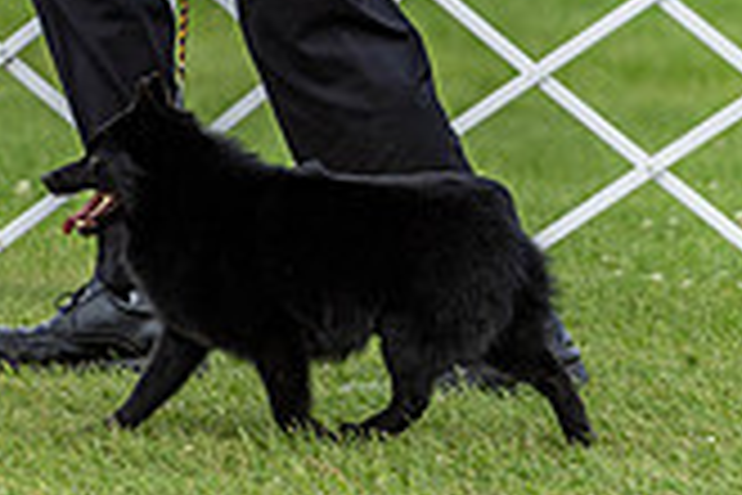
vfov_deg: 2.3
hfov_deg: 3.4
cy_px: -101
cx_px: 157
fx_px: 12366
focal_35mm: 600
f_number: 4
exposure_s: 1/1000
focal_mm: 171
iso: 320
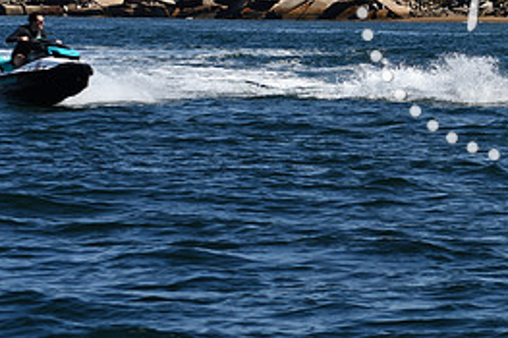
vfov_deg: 4.6
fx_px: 4202
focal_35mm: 298
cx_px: 539
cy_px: -22
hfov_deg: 6.9
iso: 100
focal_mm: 90
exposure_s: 1/500
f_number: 8
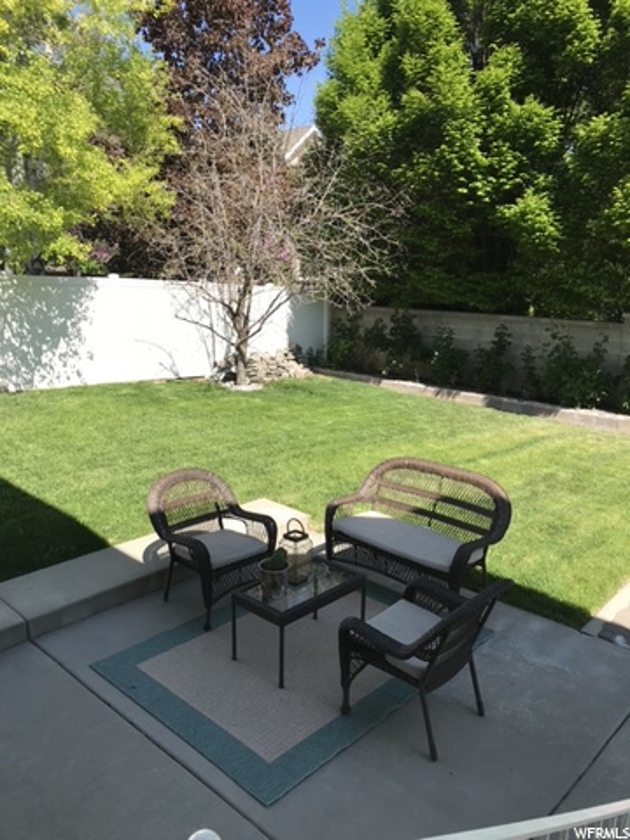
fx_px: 679
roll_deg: -0.1
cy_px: 420
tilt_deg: -12.2
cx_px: 315
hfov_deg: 49.7
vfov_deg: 63.4
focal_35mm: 28
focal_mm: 3.99
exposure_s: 1/1198
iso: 20
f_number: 1.8
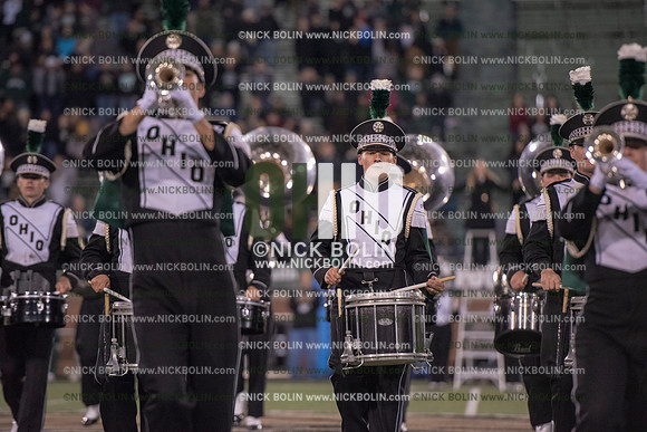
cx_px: 324
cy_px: 216
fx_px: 3595
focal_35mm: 200
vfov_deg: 6.9
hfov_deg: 10.3
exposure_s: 1/1250
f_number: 3.2
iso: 5000
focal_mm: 200
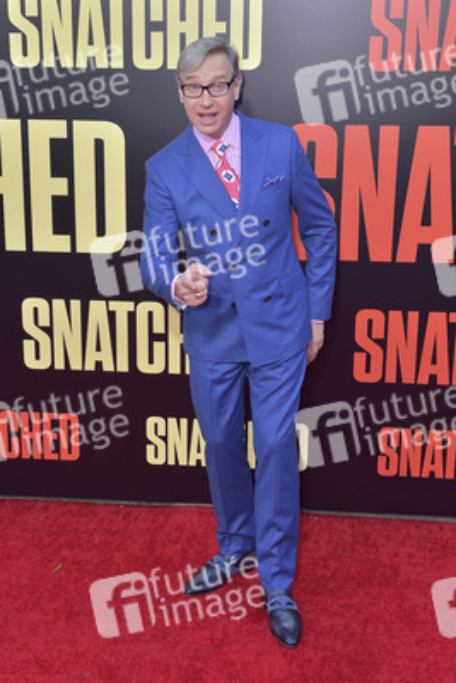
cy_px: 342
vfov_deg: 44.5
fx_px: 835
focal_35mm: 44
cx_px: 228
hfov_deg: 30.5
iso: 500
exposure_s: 1/320
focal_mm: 44
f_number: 6.3
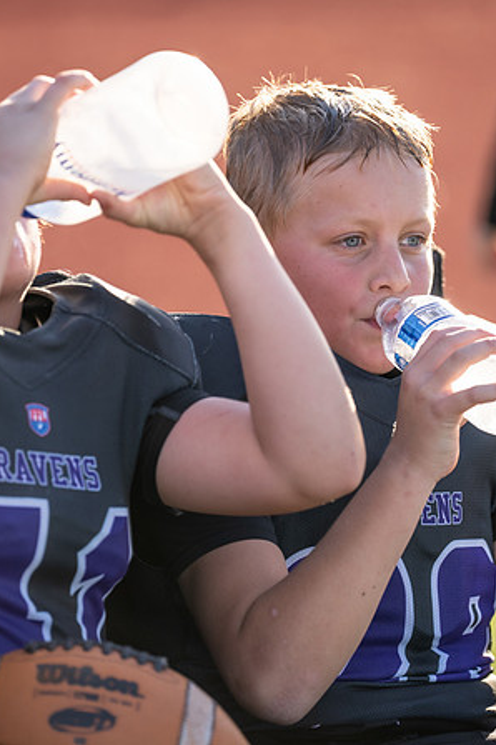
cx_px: 382
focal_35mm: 312
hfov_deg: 4.4
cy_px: 355
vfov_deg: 6.6
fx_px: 6447
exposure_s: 1/640
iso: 100
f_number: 2.8
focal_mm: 185
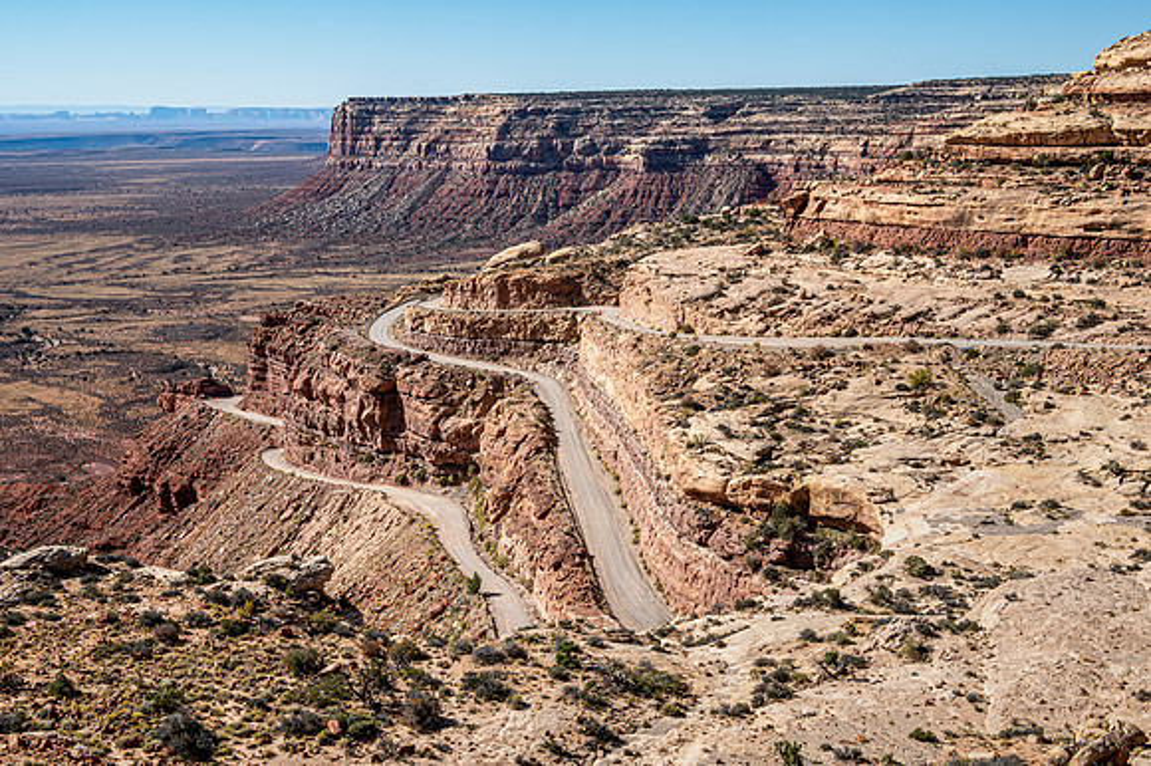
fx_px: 1341
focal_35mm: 42
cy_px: 383
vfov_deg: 31.9
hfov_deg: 46.5
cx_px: 576
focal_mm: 41
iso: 400
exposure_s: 1/320
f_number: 18
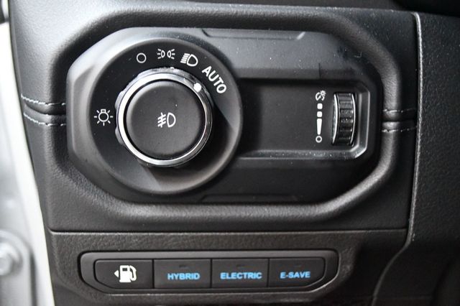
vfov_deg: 31.9
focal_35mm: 42
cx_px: 230
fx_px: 536
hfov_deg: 46.4
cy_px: 153
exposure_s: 1/50
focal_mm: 28
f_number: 4.5
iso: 12800
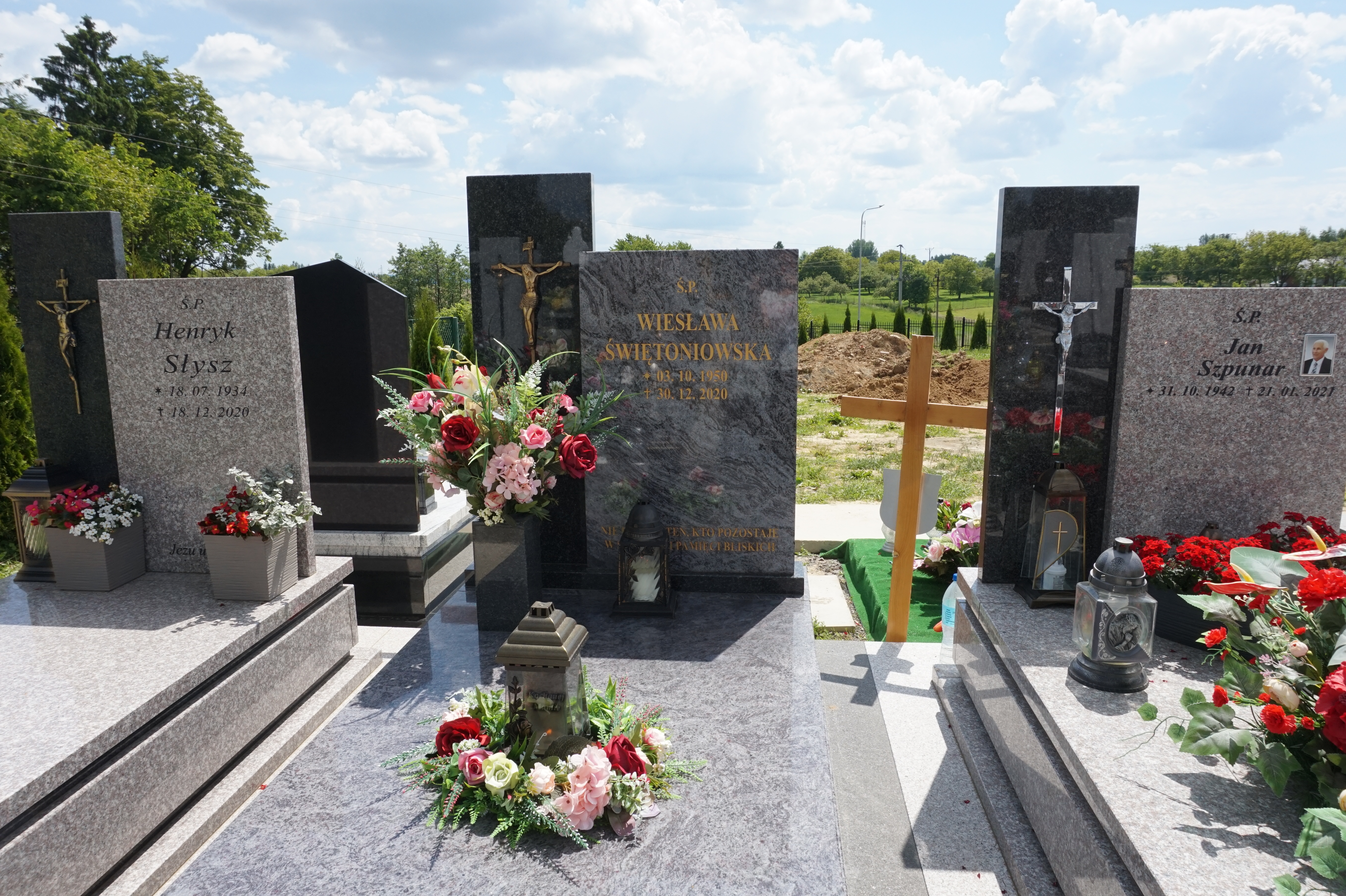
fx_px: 897
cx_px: 673
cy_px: 448
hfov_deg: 73.8
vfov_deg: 53.1
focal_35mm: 24
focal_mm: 16
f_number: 11
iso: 400
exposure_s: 1/500
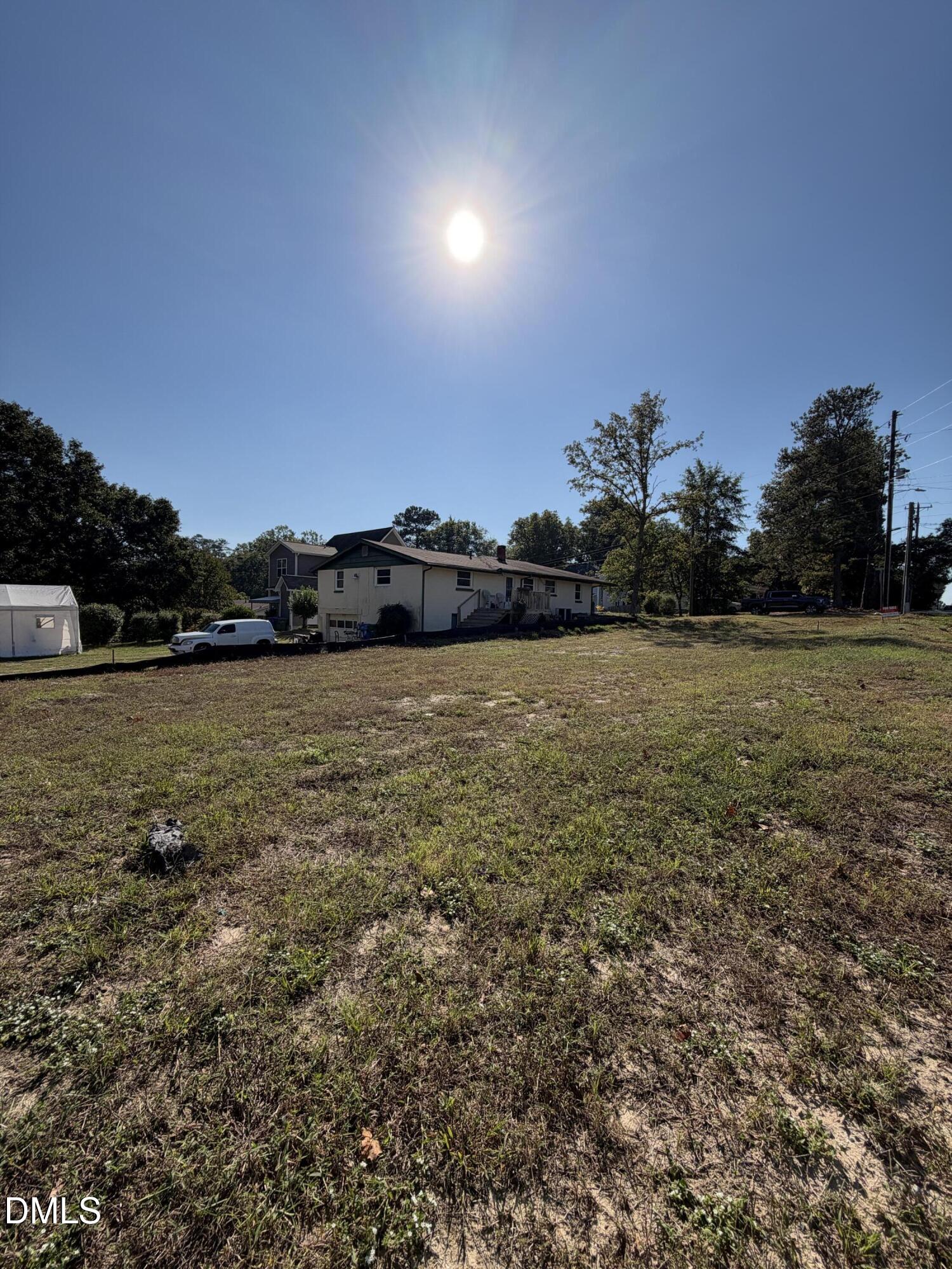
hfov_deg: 85.7
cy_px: 634
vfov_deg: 102.1
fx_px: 513
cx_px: 476
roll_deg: -2.1
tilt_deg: -0.7
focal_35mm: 14
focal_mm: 2.22
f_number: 2.2
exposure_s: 1/1339
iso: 20
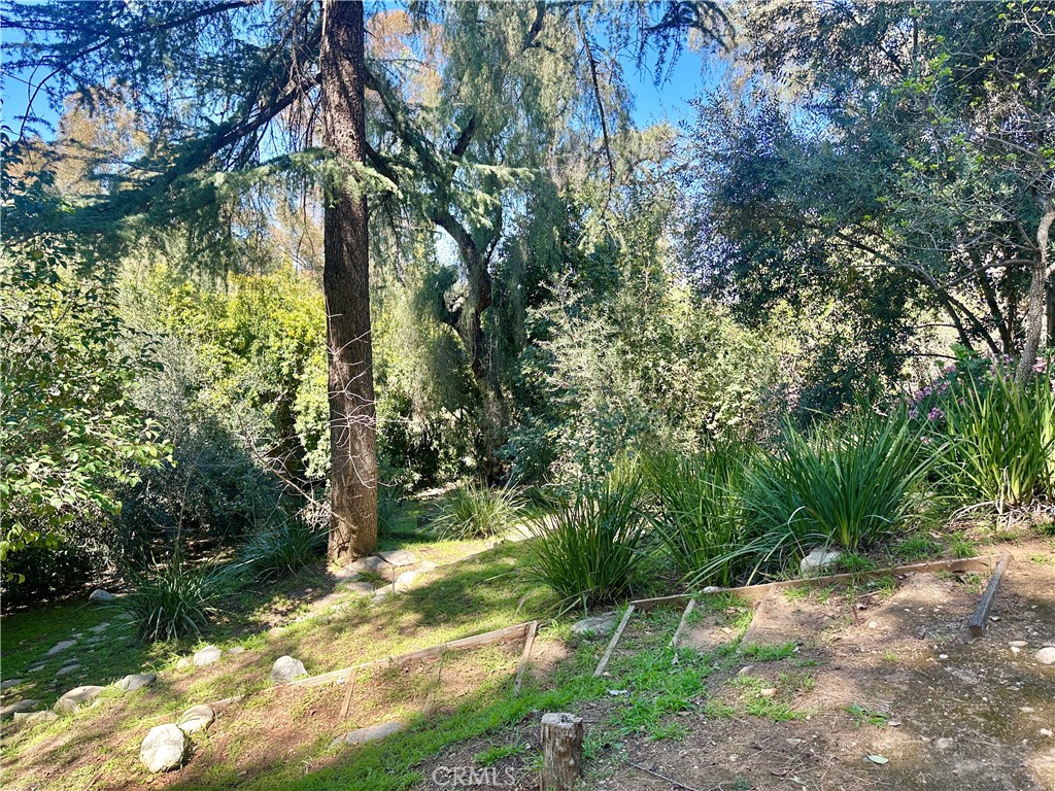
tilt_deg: -5.5
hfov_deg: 71.6
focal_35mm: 24
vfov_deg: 56.8
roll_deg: -2.3
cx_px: 528
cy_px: 396
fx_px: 731
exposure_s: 1/503
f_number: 1.78
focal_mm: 6.86
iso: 80
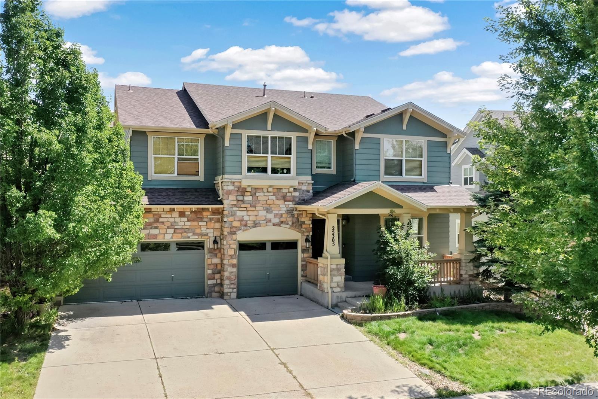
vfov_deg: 46.4
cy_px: 200
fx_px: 465
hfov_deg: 65.5
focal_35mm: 28
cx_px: 299
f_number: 5.6
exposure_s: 1/320
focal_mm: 10.26
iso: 100
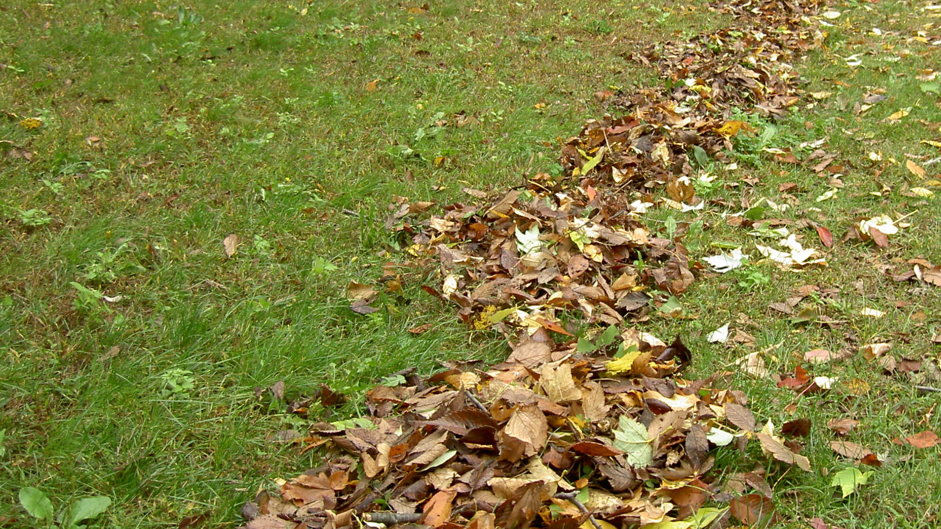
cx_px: 593
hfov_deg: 37.6
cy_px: 220
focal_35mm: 55
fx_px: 1372
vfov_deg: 21.8
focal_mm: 8
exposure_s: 1/50.3
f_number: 2.8
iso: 100
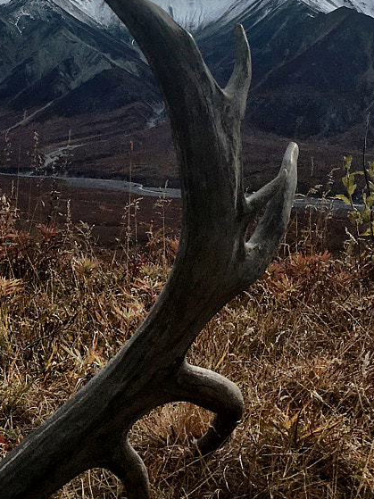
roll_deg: +0.2
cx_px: -5
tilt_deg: -1.5
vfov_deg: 23.3
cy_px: 121
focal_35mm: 83
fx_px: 1196
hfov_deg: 17.3
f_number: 2.2
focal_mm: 4.15
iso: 25
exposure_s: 1/3663
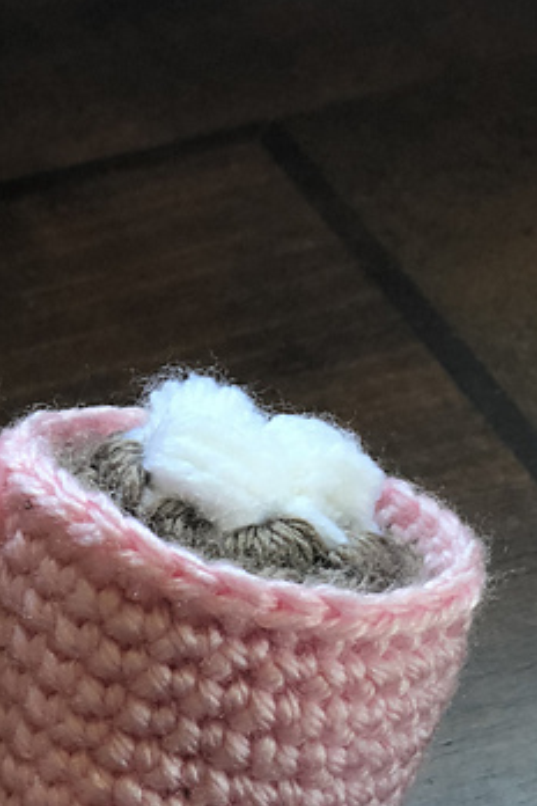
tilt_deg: -42.4
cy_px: 732
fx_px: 2439
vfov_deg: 18.4
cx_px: 67
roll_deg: +6.4
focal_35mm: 109
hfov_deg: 12.5
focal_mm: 6.6
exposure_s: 1/30
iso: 100
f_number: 2.8
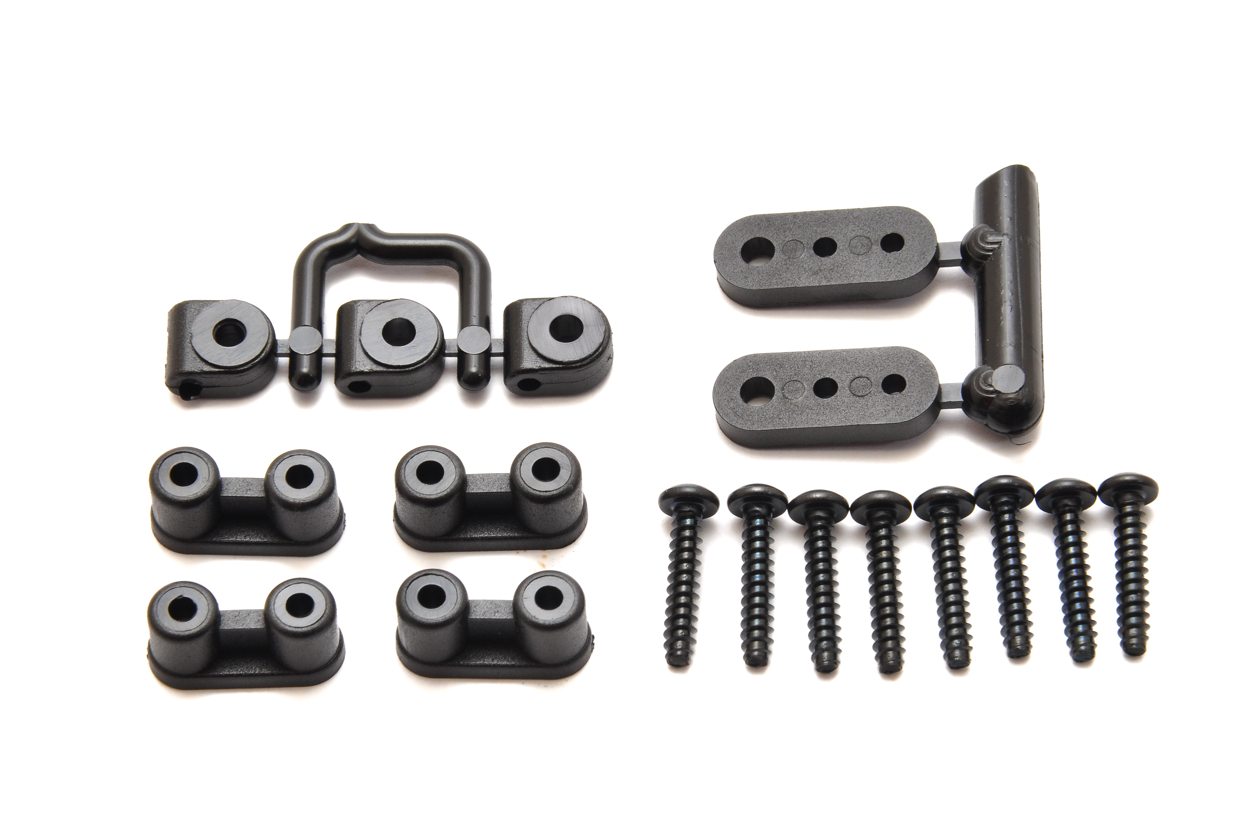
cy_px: 412
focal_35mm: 300
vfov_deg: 4.6
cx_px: 620
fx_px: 10321
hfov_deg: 6.9
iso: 400
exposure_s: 1/60
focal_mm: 200
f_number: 22
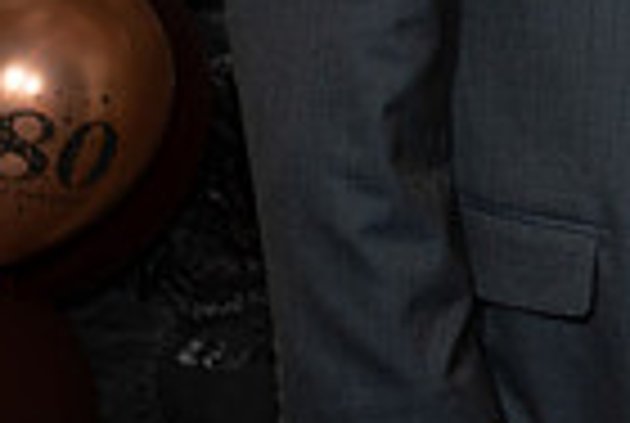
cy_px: -268
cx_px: 1287
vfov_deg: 6.7
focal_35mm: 203
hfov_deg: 9.4
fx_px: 3560
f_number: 2.8
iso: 1000
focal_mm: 49.1
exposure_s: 1/160
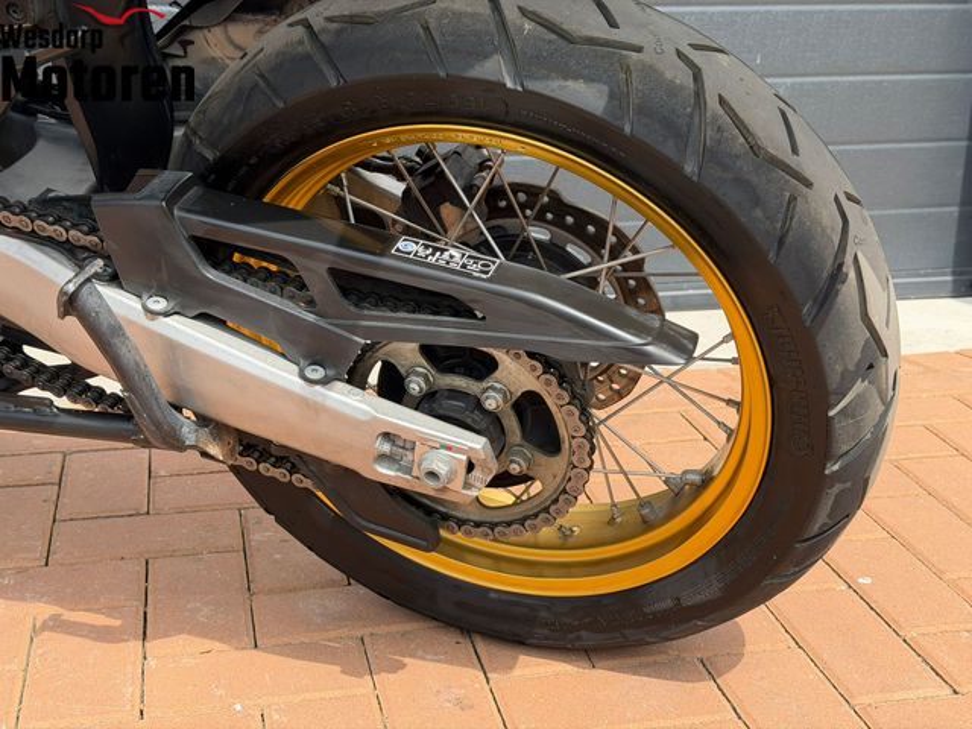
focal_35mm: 48
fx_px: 1348
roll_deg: -1.4
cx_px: 486
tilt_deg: -14.6
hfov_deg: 39.7
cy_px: 364
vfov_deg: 30.3
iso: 80
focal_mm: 6.76
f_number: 1.78
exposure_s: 1/2146
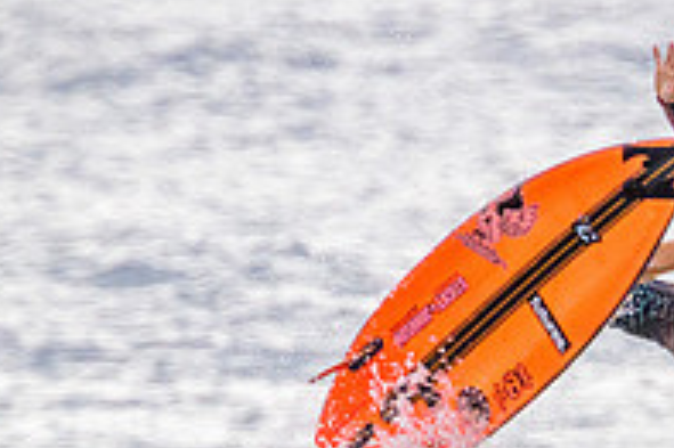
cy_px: 573
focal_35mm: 2356
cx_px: 640
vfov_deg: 0.6
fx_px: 44072
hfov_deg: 0.9
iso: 2200
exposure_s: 1/2000
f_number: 11
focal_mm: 800
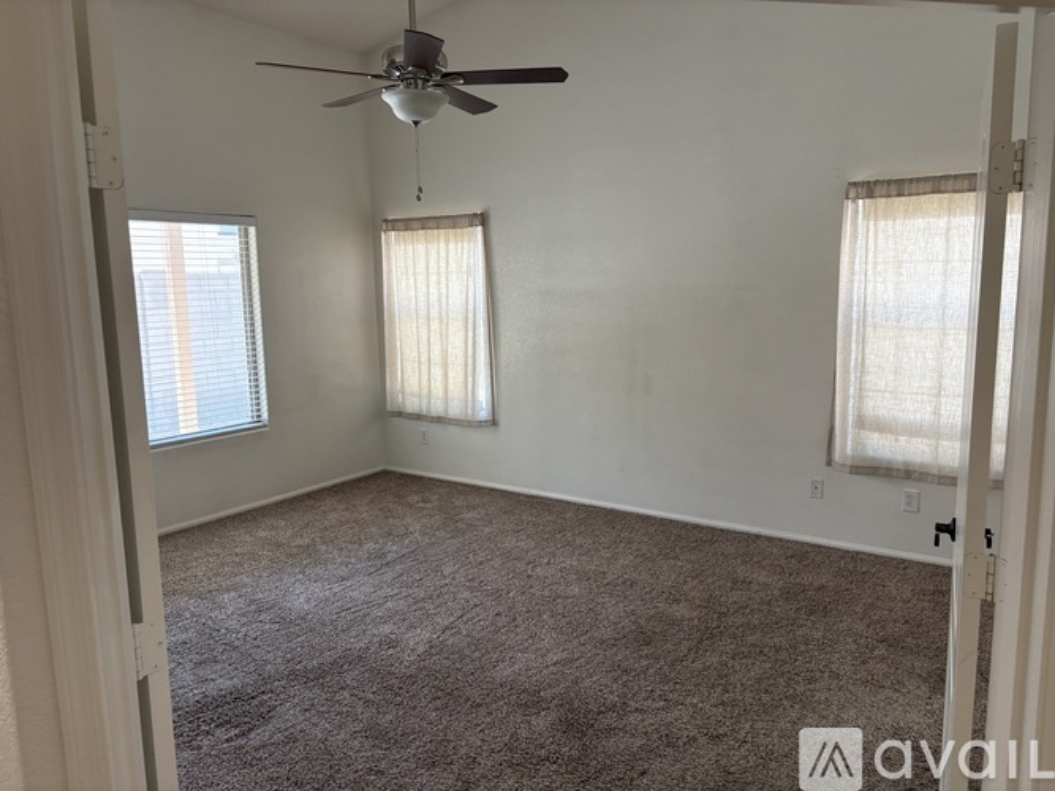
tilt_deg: -8.7
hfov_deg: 67.3
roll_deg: +1.1
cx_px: 528
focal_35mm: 26
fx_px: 792
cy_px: 396
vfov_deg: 53.0
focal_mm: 5.96
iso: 125
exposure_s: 1/121
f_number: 1.6
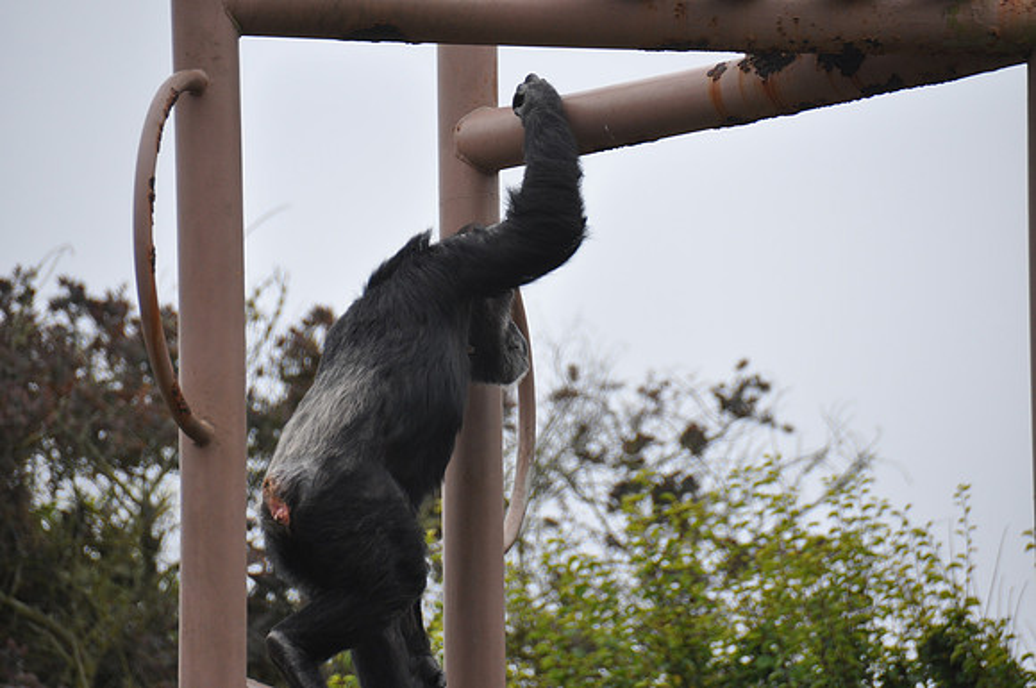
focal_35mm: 450
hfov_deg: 4.6
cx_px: 518
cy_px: 344
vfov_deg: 3.0
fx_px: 12932
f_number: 5.6
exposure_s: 1/800
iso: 320
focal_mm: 300
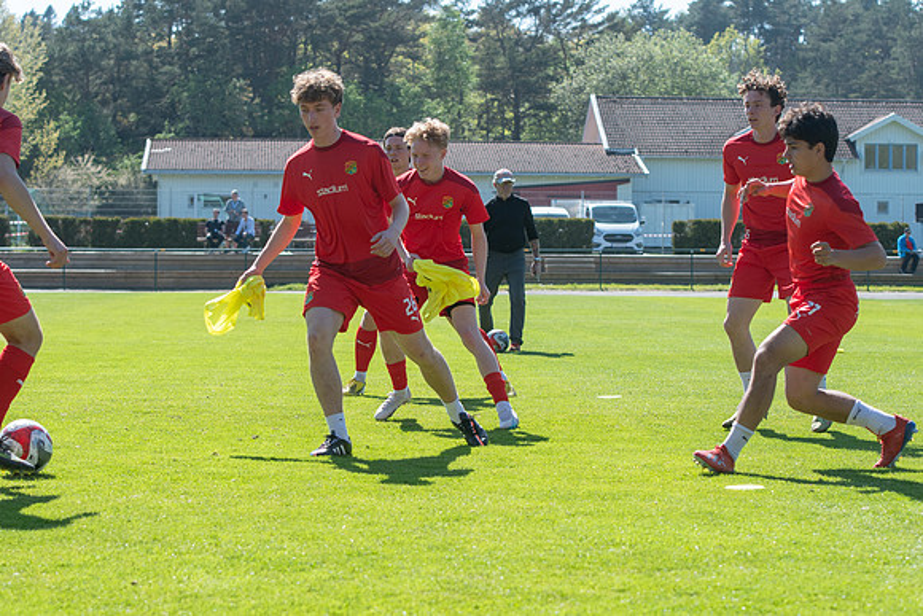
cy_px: 308
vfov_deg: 13.0
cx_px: 462
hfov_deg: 19.5
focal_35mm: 105
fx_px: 2693
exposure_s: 1/1000
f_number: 5
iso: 280
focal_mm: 70
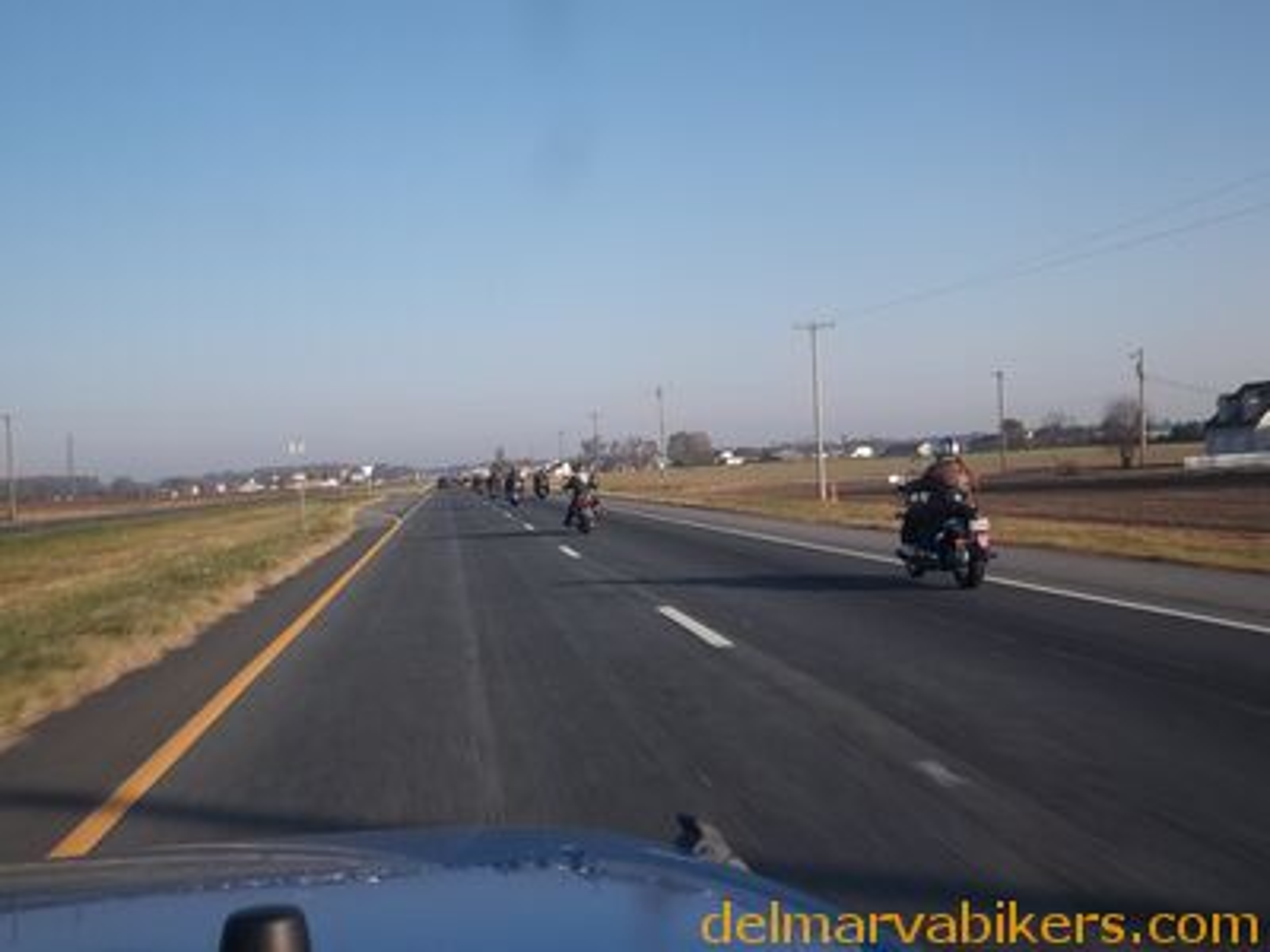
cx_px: 635
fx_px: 1357
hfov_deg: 50.1
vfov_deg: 38.7
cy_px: 476
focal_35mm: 37
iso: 80
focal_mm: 6.6
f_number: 10.1
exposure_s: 1/100
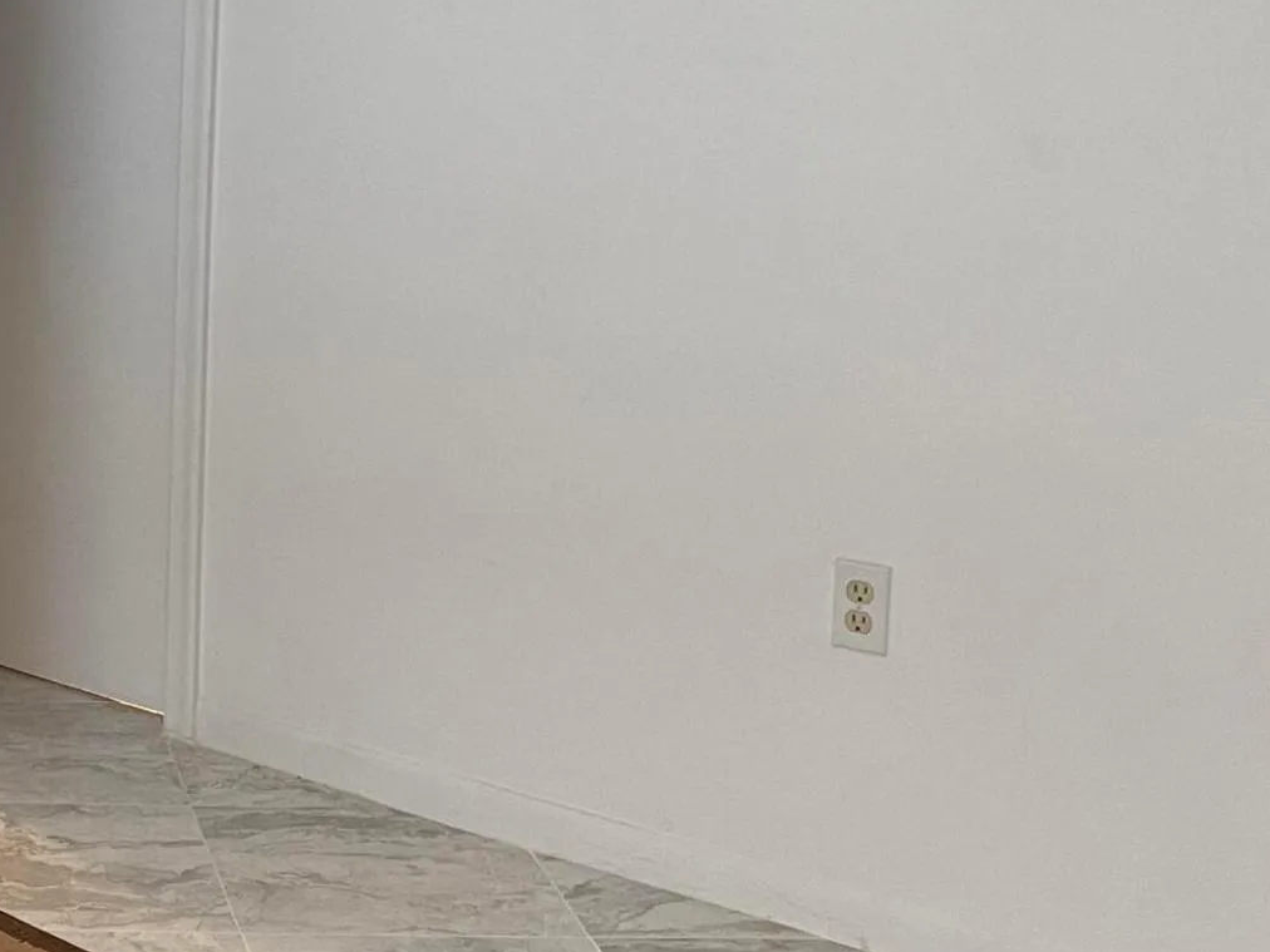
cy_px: 307
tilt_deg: -10.9
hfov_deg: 24.0
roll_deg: +0.3
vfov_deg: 19.8
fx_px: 2715
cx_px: -245
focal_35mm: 74
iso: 160
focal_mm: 4.2
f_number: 1.6
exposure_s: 1/60
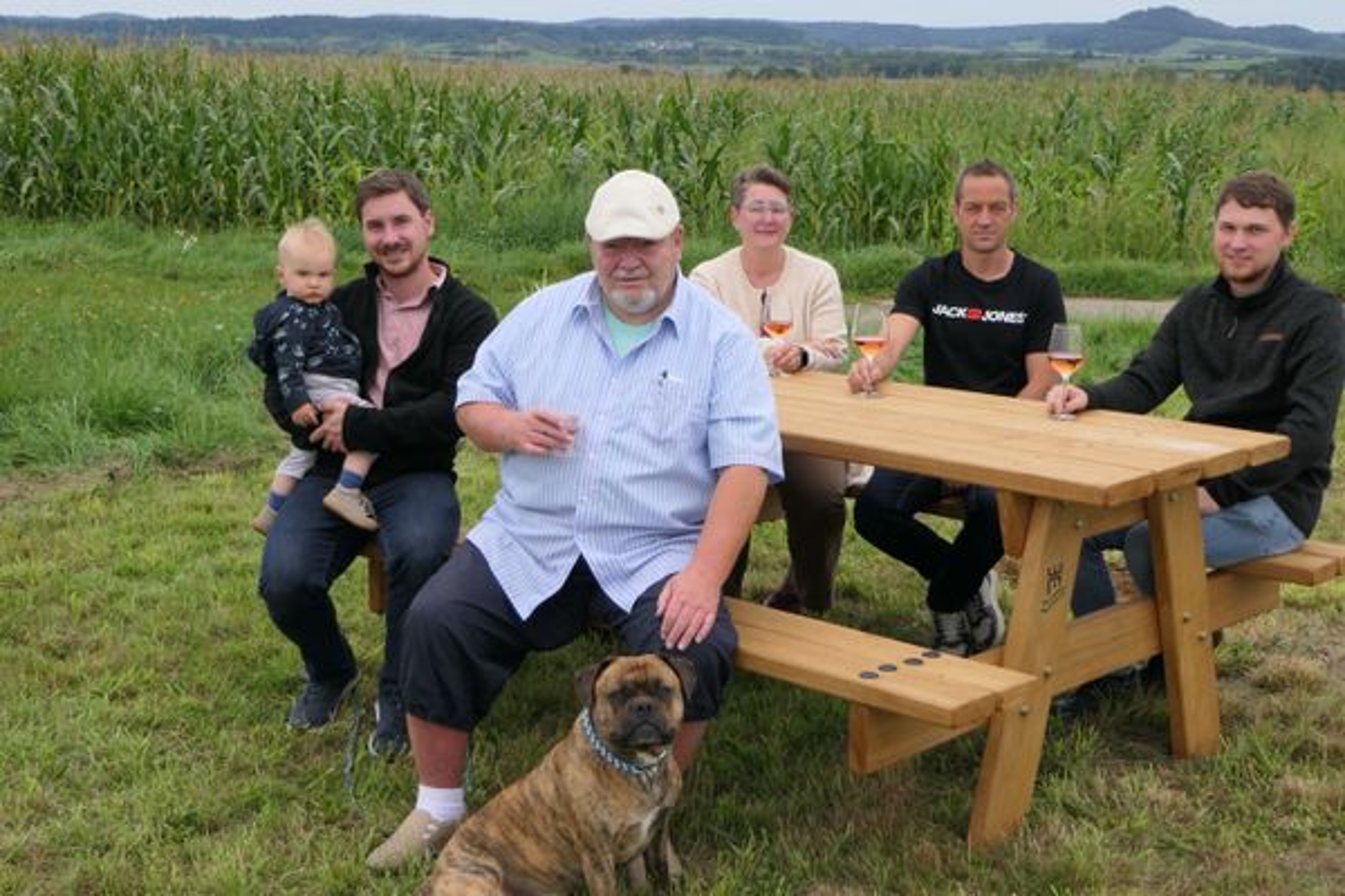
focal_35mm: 36
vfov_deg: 36.9
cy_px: 448
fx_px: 1345
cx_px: 672
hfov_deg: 53.1
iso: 125
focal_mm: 12.7
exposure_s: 1/200
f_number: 4
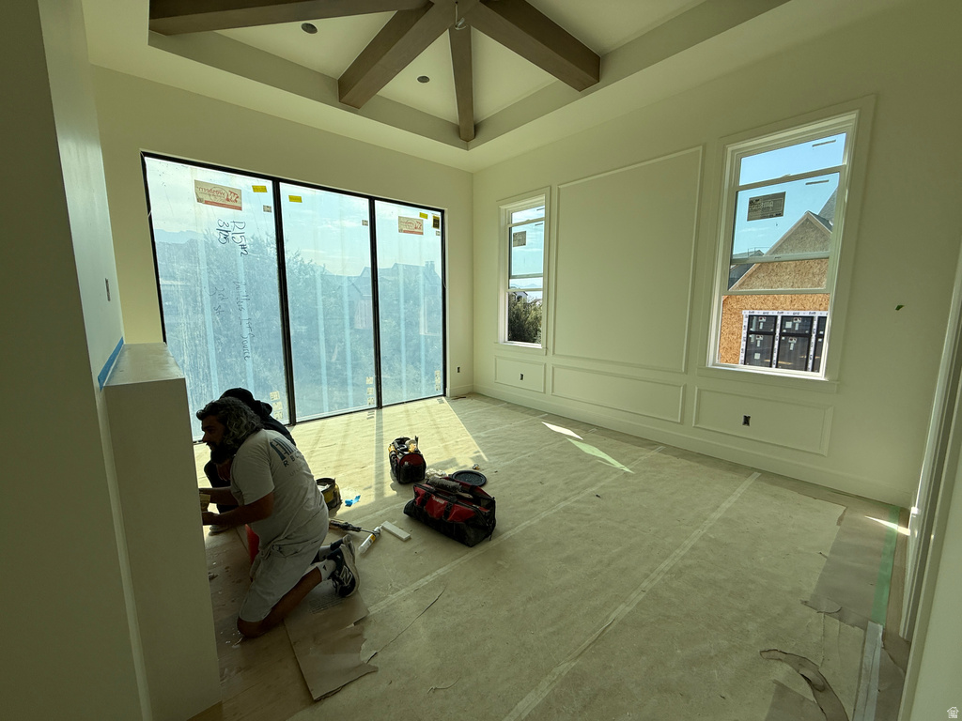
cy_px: 360
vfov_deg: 85.7
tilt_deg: -7.9
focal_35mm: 14
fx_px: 389
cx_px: 481
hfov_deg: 102.1
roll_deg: +0.6
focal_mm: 2.22
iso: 50
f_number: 2.2
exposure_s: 1/1431
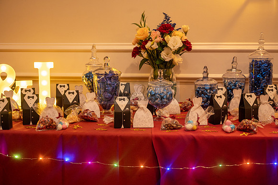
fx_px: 394
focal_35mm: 51
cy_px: 92
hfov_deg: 38.9
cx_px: 139
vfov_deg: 26.5
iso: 2500
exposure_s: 1/50
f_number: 4
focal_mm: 51
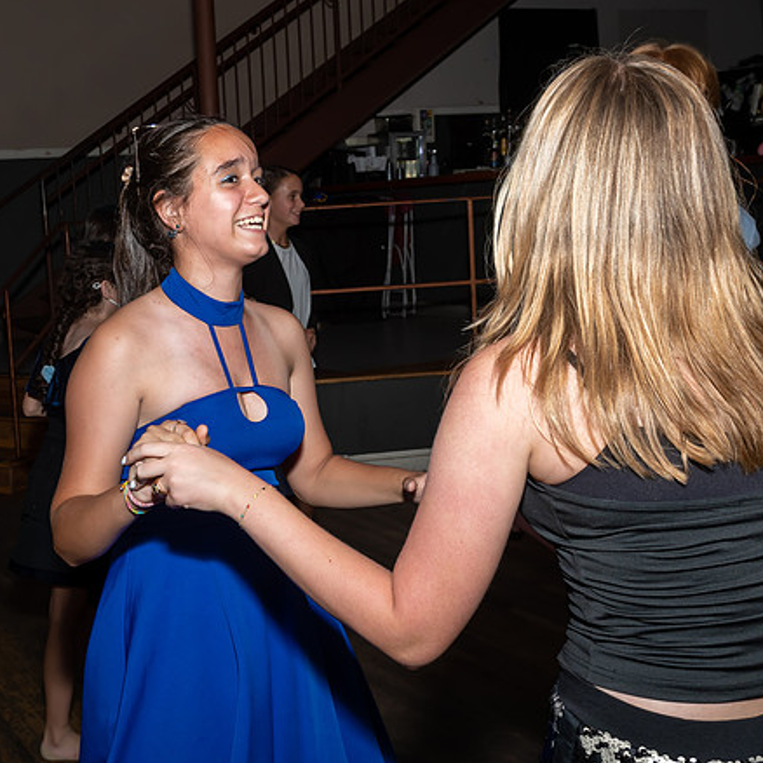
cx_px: 167
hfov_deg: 36.4
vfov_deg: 37.4
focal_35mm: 45
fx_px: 1122
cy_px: 295
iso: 400
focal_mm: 17
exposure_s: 1/250
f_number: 5.6
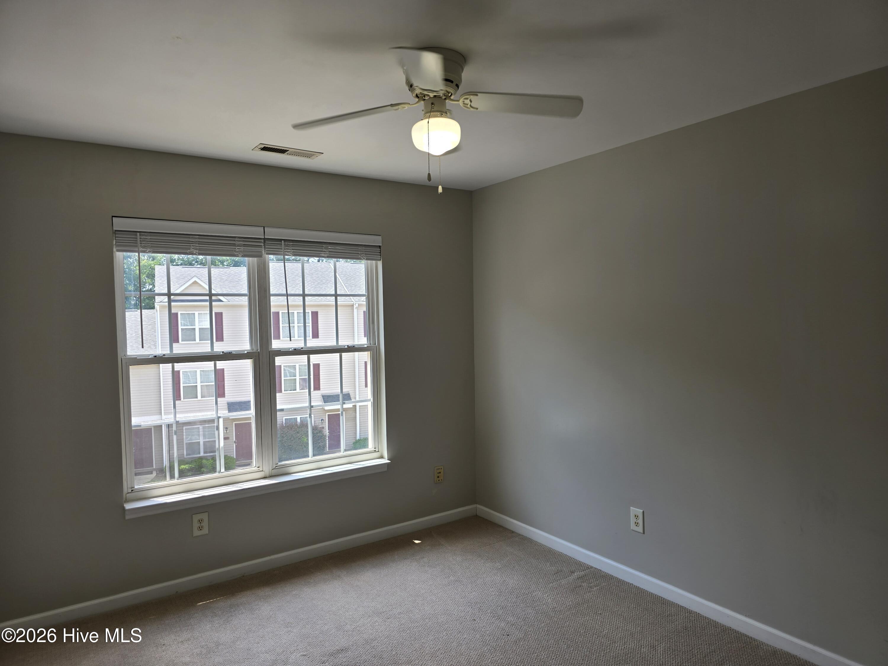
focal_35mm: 23
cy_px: 333
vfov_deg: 58.9
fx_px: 590
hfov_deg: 73.9
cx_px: 444
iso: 12
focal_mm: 6.3
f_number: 1.7
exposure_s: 1/120
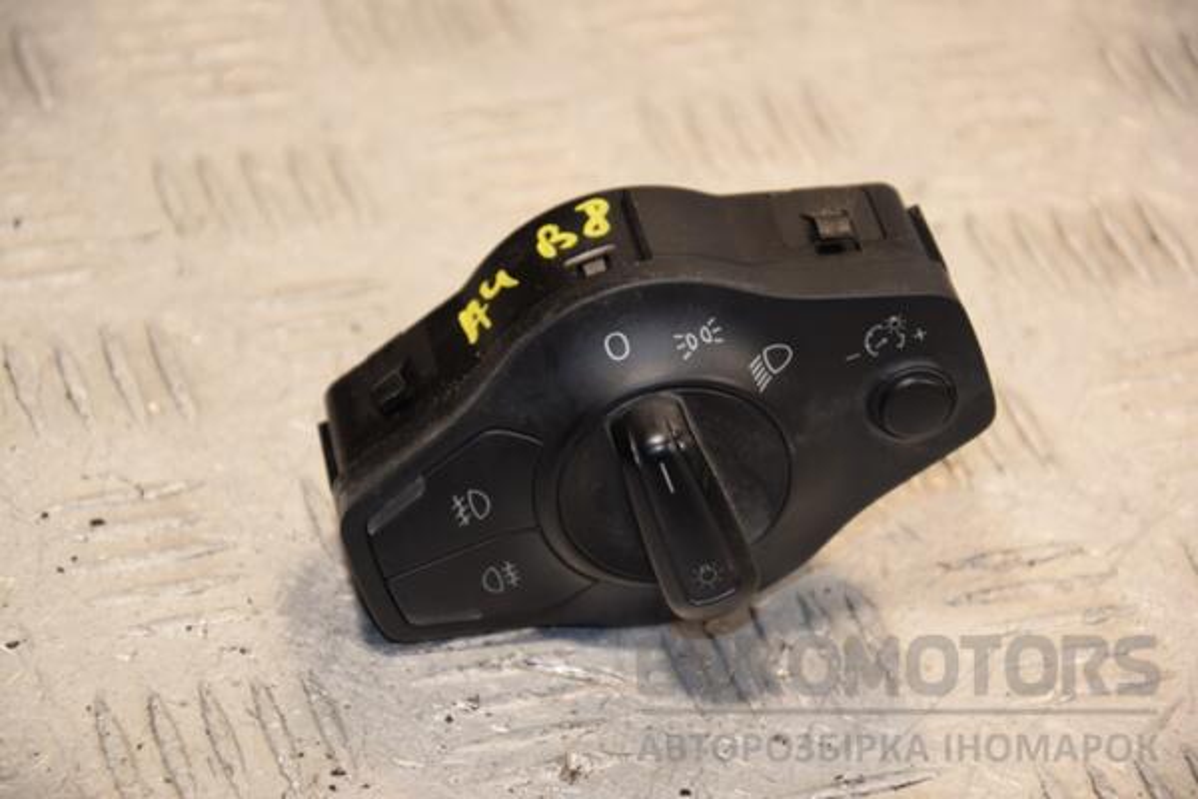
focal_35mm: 158
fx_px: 5241
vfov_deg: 8.7
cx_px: 599
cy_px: 400
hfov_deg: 13.0
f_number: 5.6
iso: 500
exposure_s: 1/125
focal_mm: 105
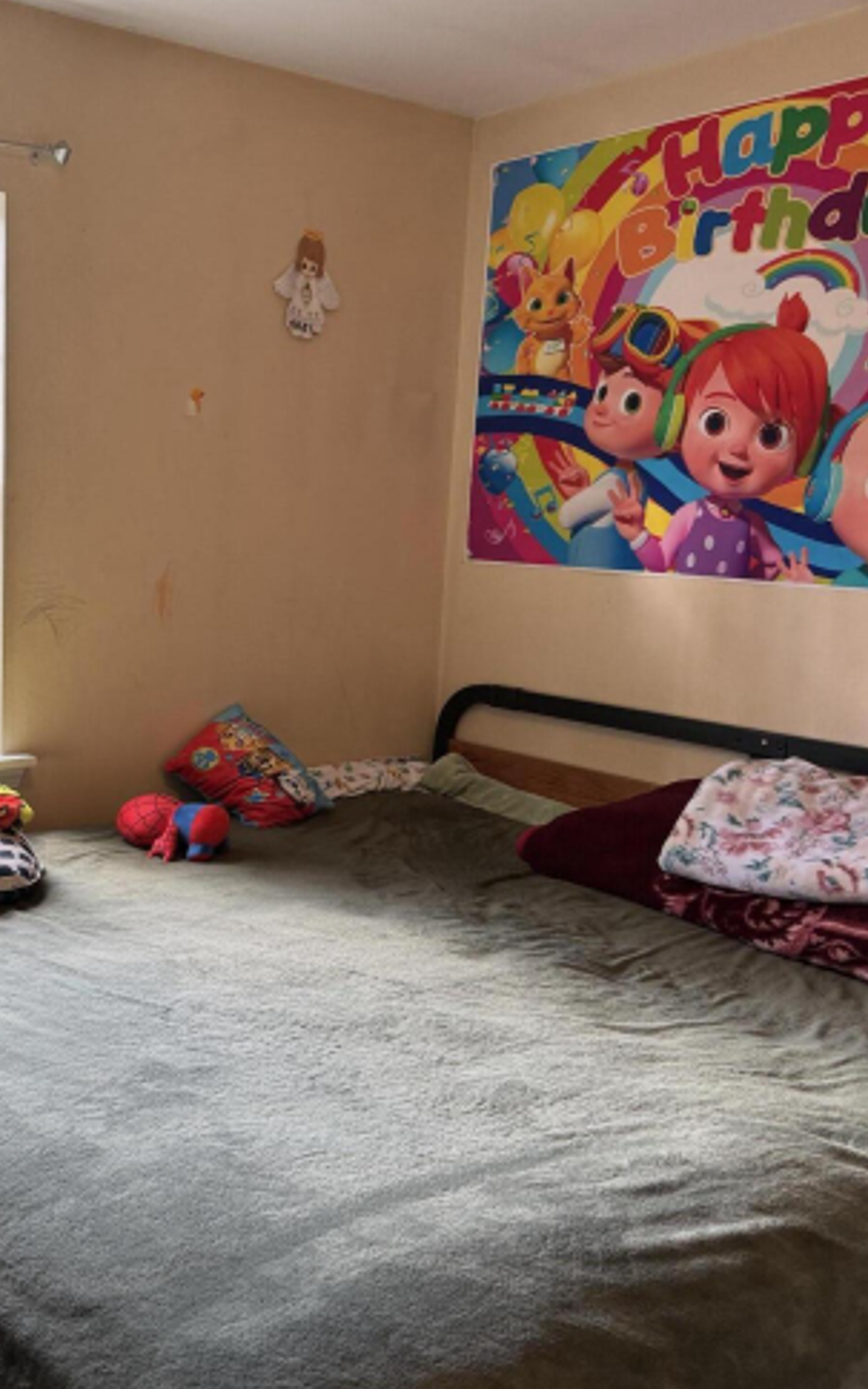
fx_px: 1325
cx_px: 119
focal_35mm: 35
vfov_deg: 55.3
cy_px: 687
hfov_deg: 34.6
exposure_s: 1/60
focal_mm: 6.76
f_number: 1.78
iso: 160
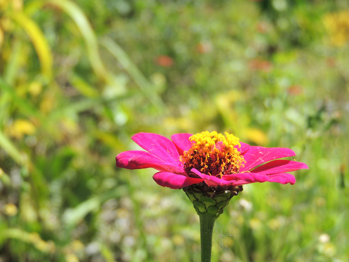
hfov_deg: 19.6
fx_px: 1008
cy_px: 131
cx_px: 174
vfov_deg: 14.8
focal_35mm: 100
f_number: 4.1
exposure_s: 1/500
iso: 100
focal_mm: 17.8
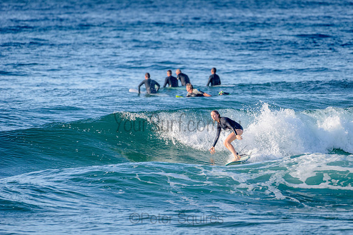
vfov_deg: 2.2
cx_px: 216
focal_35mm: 613
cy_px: 120
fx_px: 6012
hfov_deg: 3.4
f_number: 5.6
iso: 320
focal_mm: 500
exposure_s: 1/1600
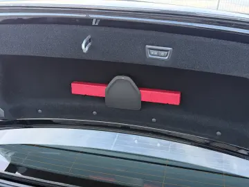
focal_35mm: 48
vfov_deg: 30.3
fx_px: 345
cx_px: 124
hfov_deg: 39.7
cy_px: 94
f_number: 1.78
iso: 250
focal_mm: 6.76
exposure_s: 1/55
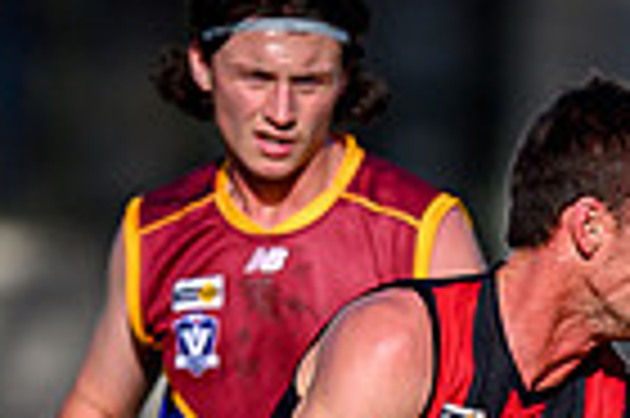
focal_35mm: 2900
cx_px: 630
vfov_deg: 0.5
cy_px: 780
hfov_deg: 0.7
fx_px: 50690
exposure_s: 1/2500
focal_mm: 500
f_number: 4
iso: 160
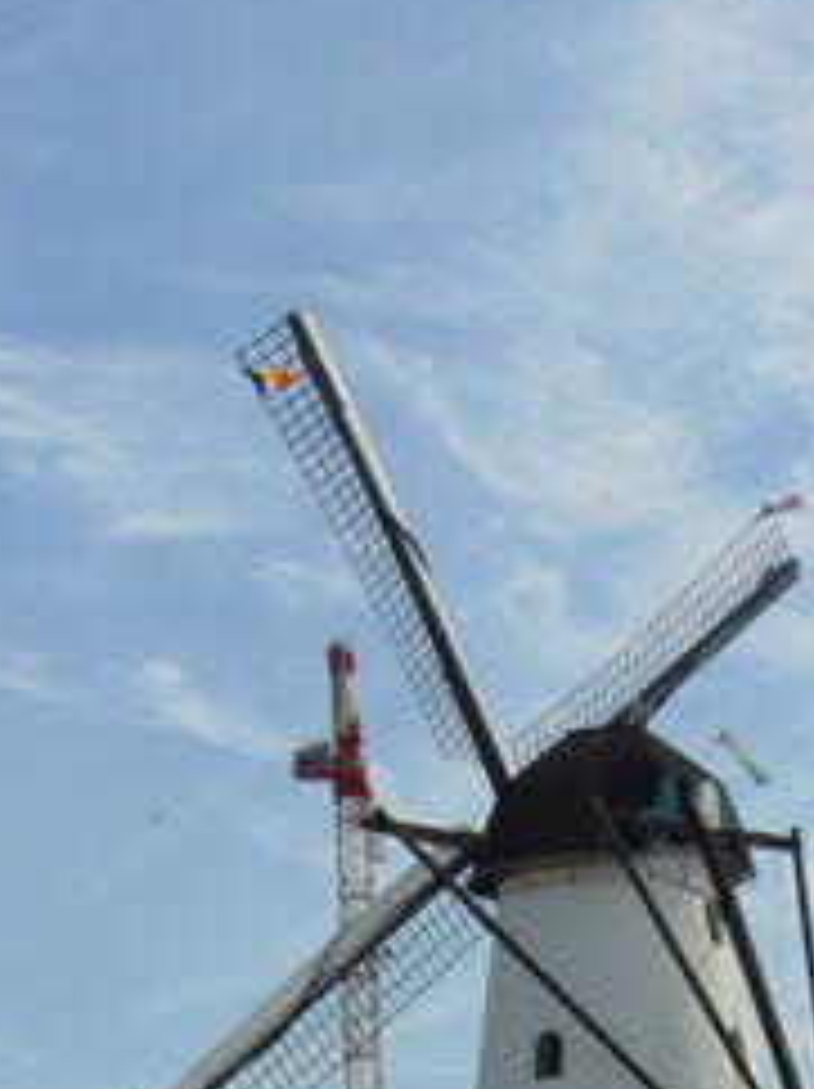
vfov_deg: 22.4
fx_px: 2638
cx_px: 582
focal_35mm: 84
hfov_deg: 17.5
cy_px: 1094
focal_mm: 6.3
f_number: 8.3
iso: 80
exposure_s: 1/400
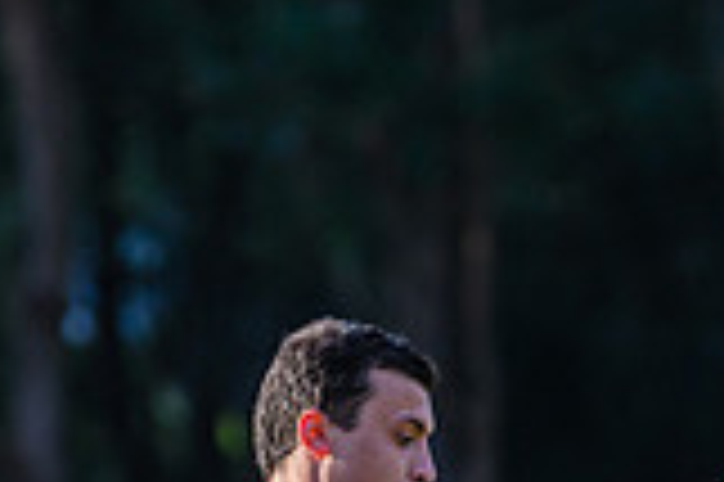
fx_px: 20110
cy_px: 956
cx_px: 408
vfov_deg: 1.4
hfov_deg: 2.1
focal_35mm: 1001
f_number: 4
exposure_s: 1/2500
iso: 800
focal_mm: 210
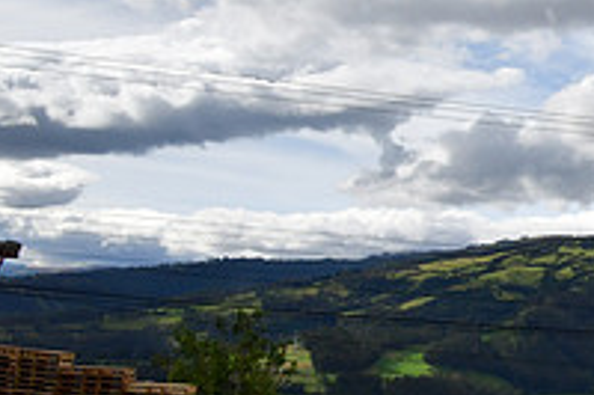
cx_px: 852
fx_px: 1508
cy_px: 168
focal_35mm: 91
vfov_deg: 14.9
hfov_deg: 19.8
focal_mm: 21
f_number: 14
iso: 400
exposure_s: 1/800
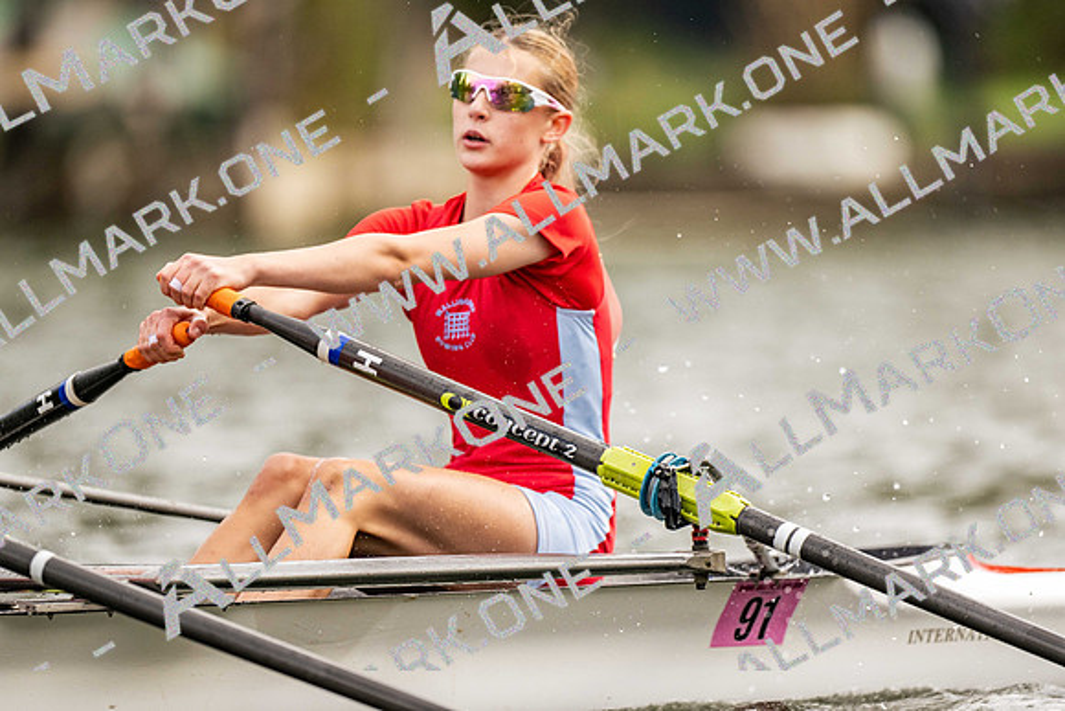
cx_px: 532
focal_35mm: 600
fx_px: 17753
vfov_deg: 2.3
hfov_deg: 3.4
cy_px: 356
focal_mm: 600
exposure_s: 1/2500
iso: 560
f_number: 4
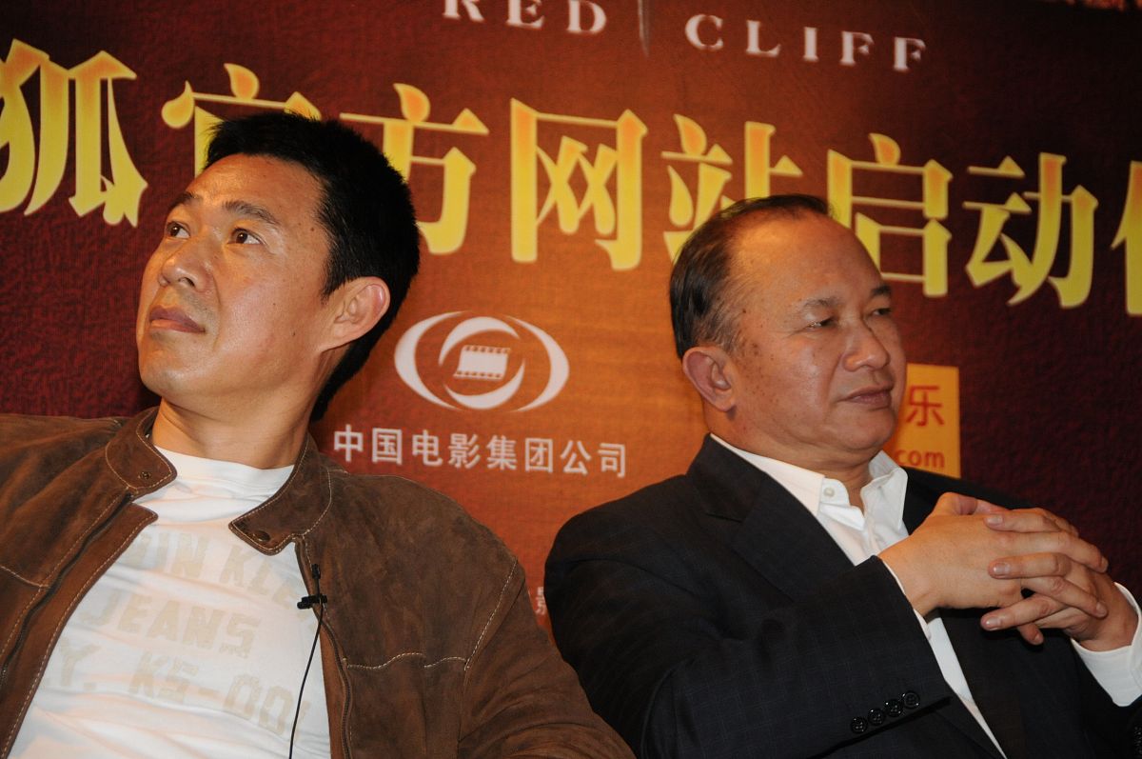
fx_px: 4277
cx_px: 571
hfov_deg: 15.2
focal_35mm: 135
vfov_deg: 10.1
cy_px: 380
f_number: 5.3
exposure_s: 1/100
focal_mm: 90
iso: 1000
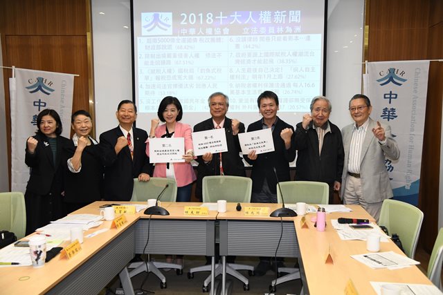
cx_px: 222
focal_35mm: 38
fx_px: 468
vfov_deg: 35.1
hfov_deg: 50.7
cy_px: 148
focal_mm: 38
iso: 2000
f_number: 4
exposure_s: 1/250
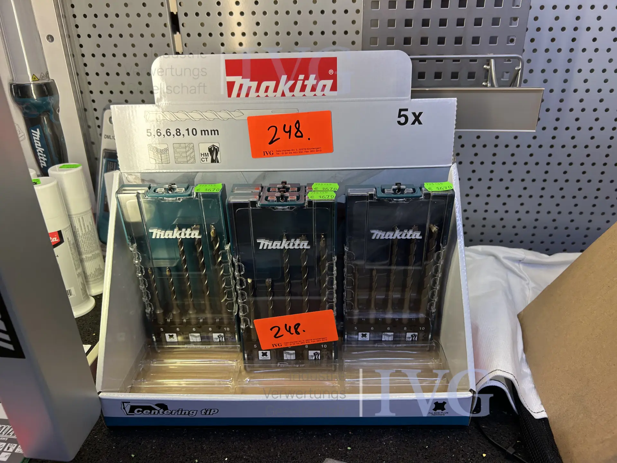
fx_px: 463
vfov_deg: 53.1
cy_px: 232
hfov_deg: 67.3
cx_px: 308
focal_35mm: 26
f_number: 1.5
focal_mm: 5.7
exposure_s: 1/100
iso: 64
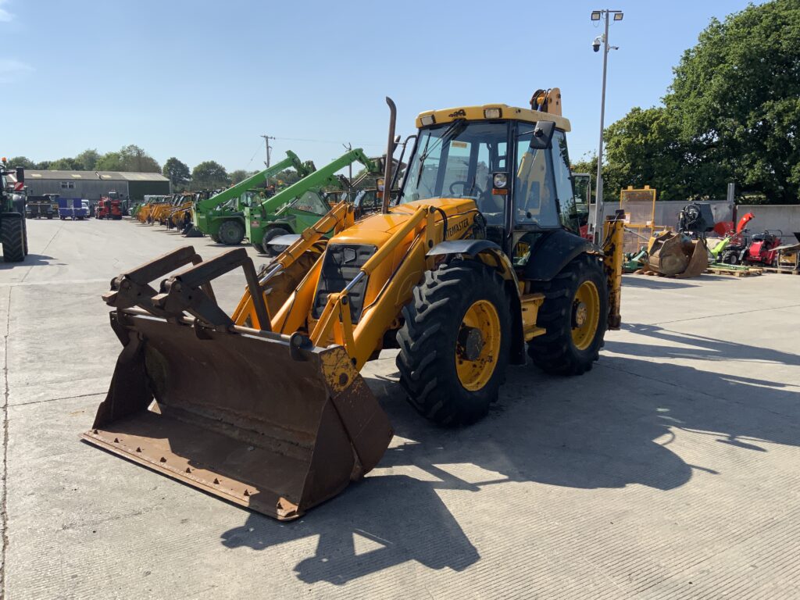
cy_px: 300
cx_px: 400
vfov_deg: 48.2
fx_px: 670
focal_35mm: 29
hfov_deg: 61.7
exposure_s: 1/1984
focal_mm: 3
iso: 16
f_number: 1.8
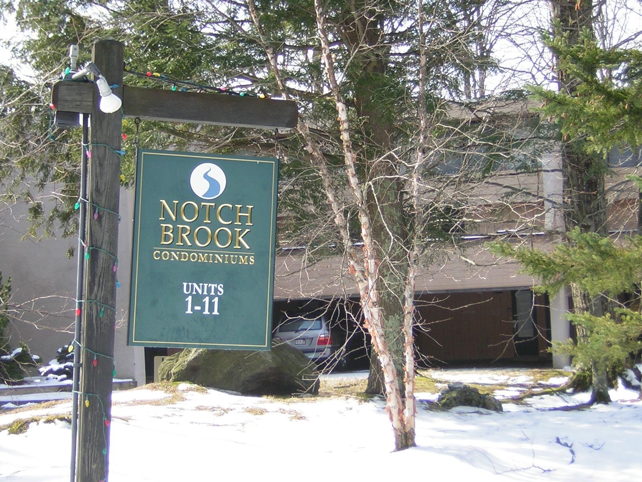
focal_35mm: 74
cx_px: 321
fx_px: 1372
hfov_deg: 26.3
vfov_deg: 19.9
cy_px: 241
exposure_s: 1/166
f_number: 3.8
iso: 50
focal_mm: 9.6
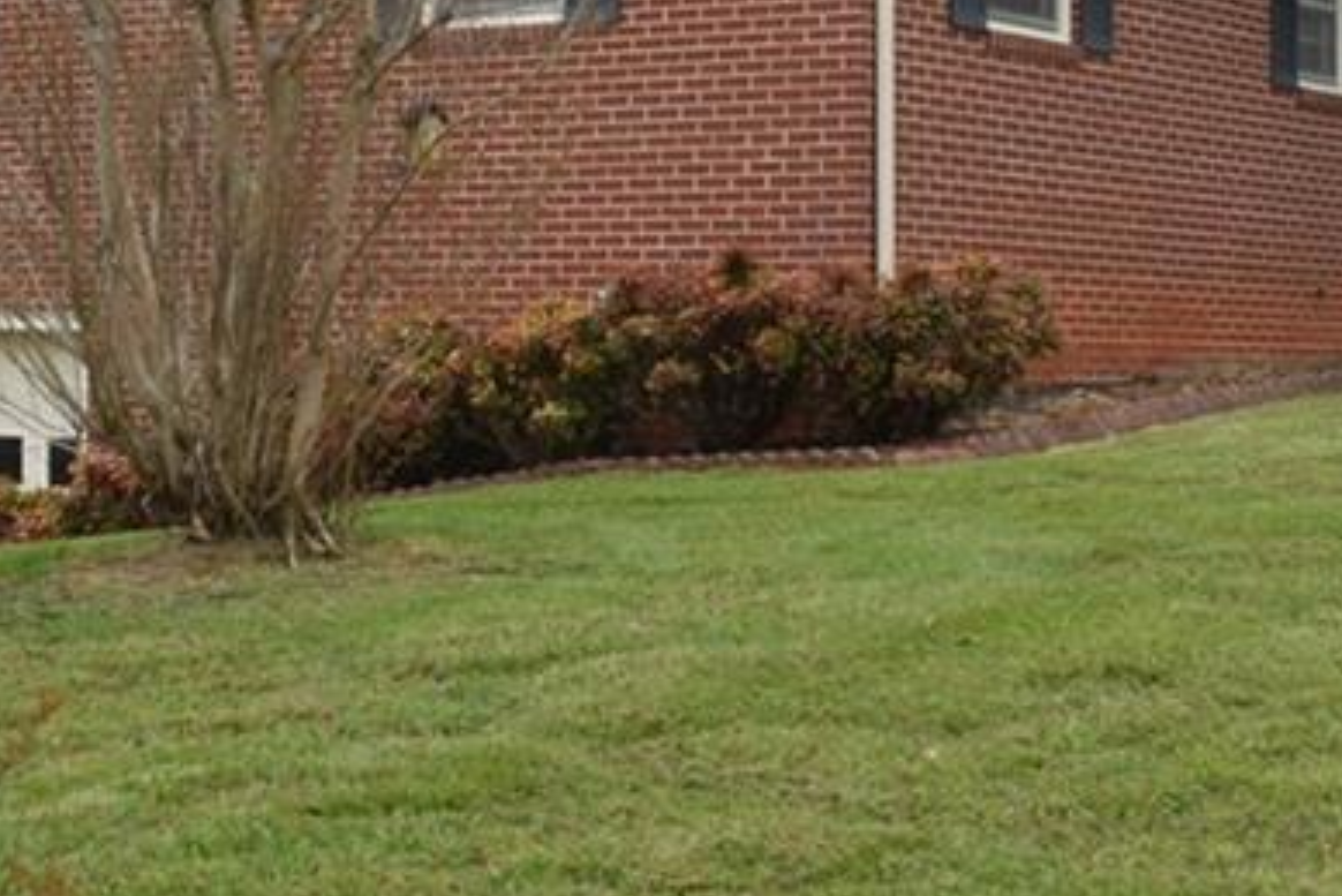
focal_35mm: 87
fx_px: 3244
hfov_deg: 23.4
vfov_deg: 15.6
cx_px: 764
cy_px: 114
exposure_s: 1/320
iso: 200
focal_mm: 22
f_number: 9
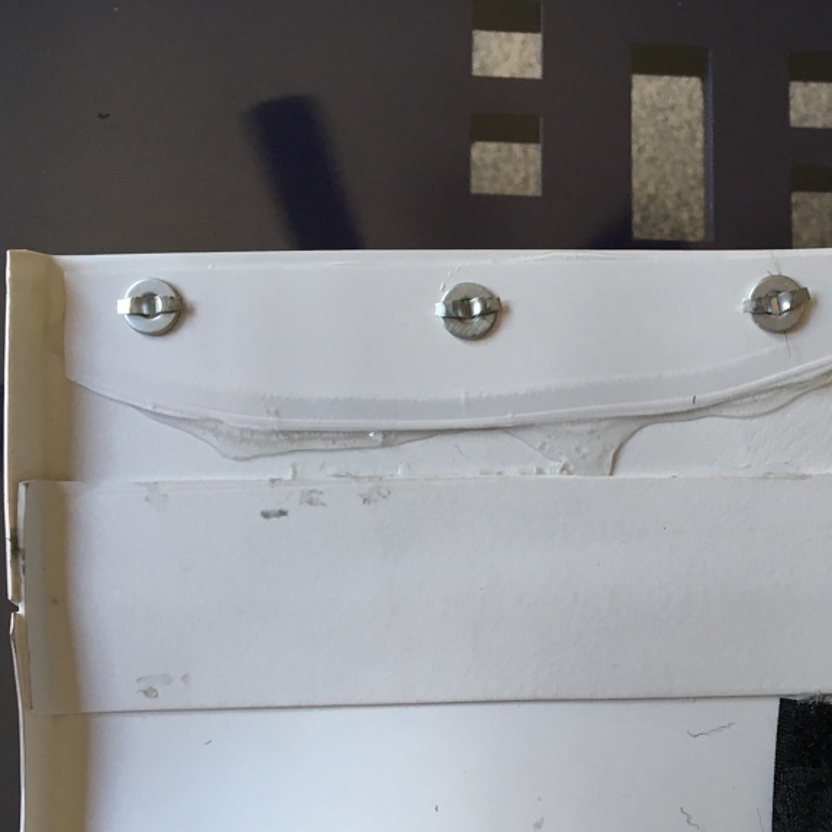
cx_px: 639
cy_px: 531
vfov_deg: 37.3
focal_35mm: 45
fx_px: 1224
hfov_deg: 36.5
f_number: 2.2
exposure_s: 1/30
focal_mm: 4.15
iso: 64
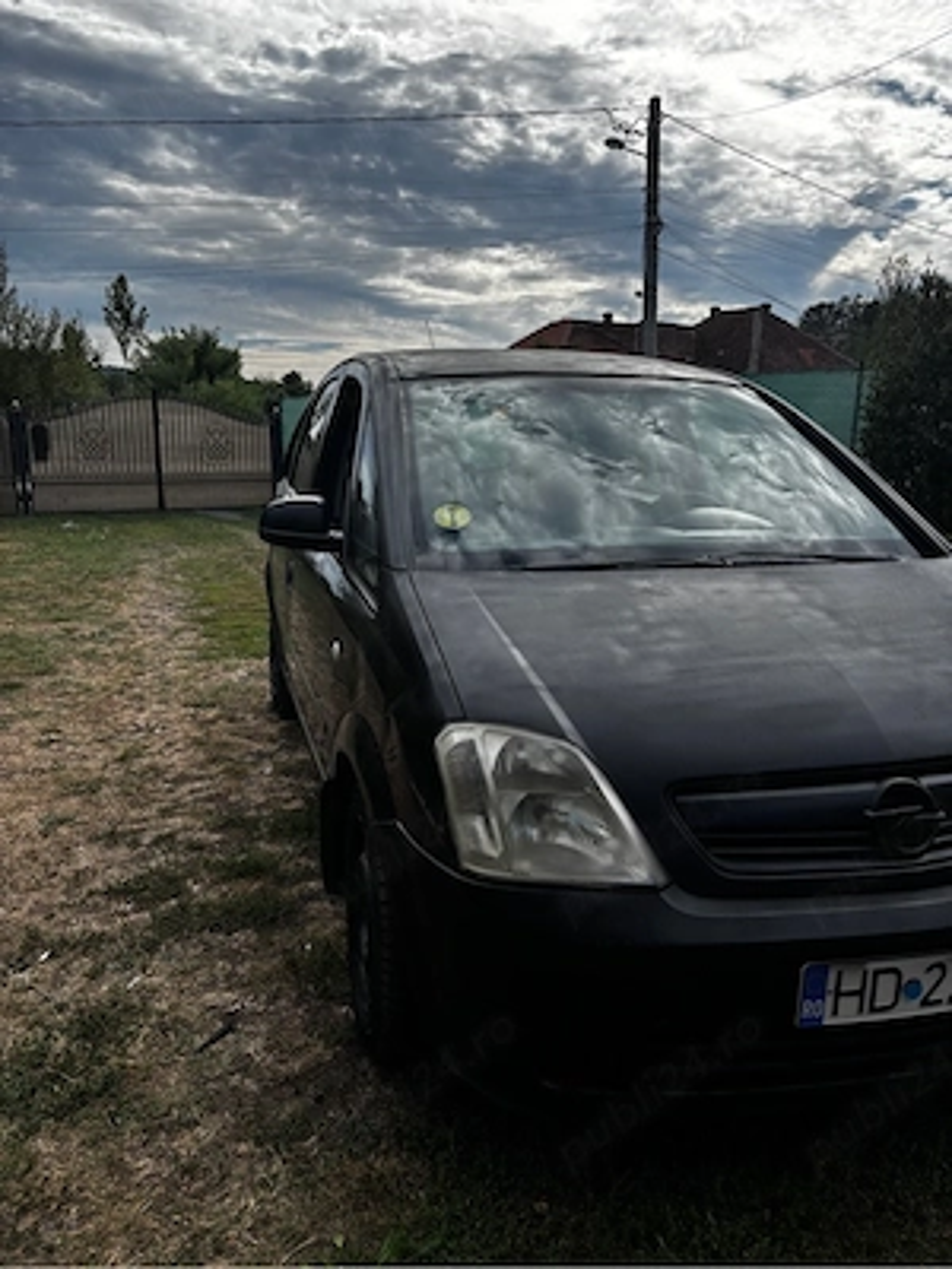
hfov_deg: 53.1
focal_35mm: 26
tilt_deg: -12.2
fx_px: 953
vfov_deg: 67.3
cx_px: 476
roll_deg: -1.0
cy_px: 634
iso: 50
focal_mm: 5.96
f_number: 1.6
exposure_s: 1/2933
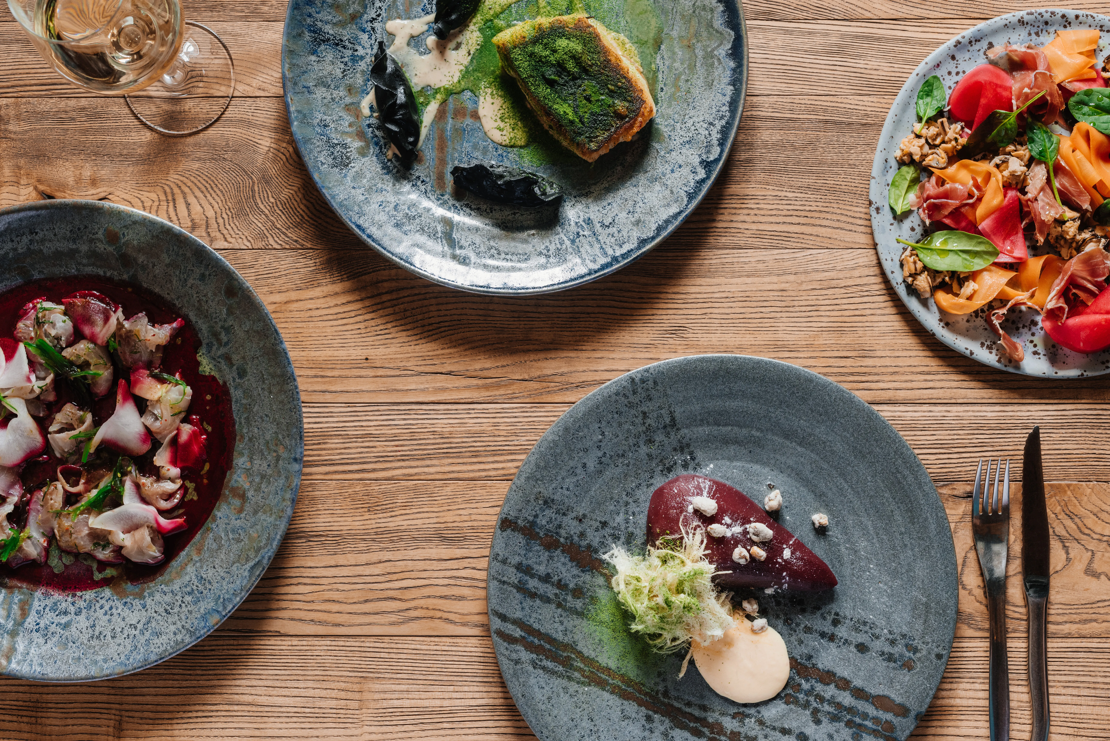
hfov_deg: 39.6
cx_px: 555
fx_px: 1542
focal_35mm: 50
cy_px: 370
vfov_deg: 27.0
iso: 640
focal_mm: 50
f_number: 9
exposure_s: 1/10
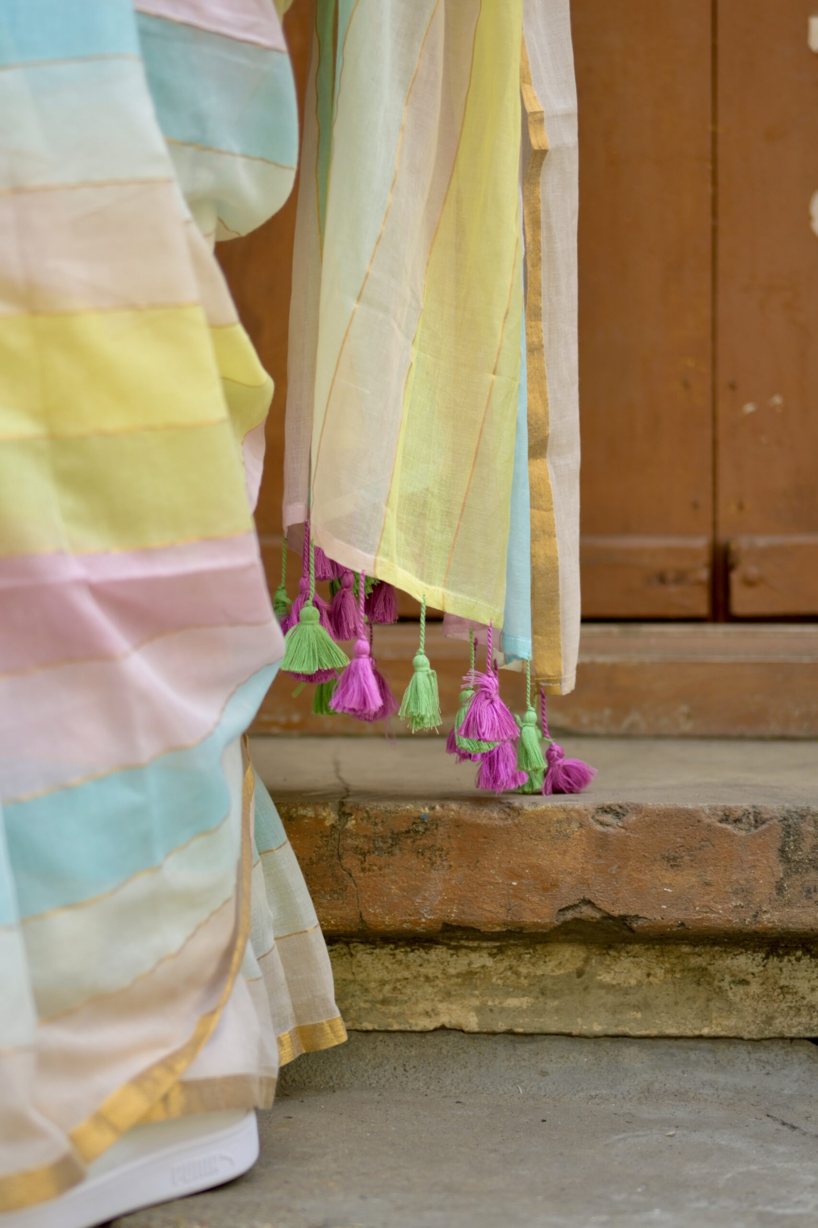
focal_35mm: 60
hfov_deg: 22.6
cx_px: 409
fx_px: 2046
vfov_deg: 33.4
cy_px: 614
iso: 100
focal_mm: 40
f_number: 2
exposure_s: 1/250
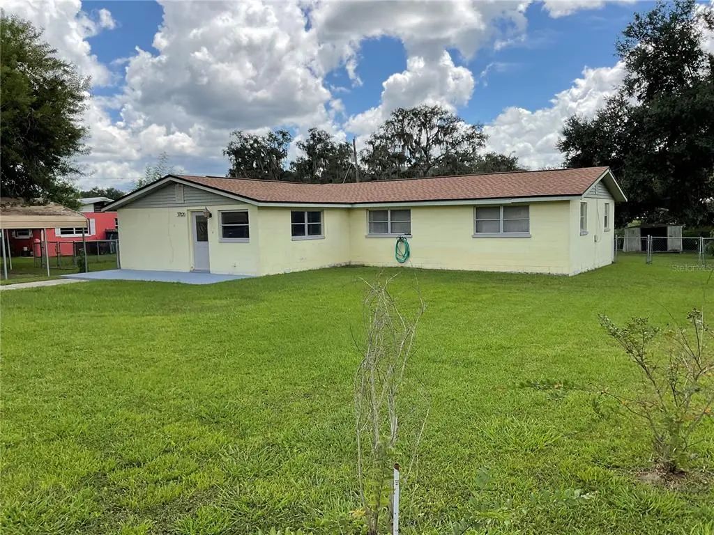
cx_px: 357
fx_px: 598
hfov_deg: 61.7
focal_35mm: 29
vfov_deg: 48.2
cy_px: 268
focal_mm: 3
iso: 16
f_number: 1.8
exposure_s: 1/1626
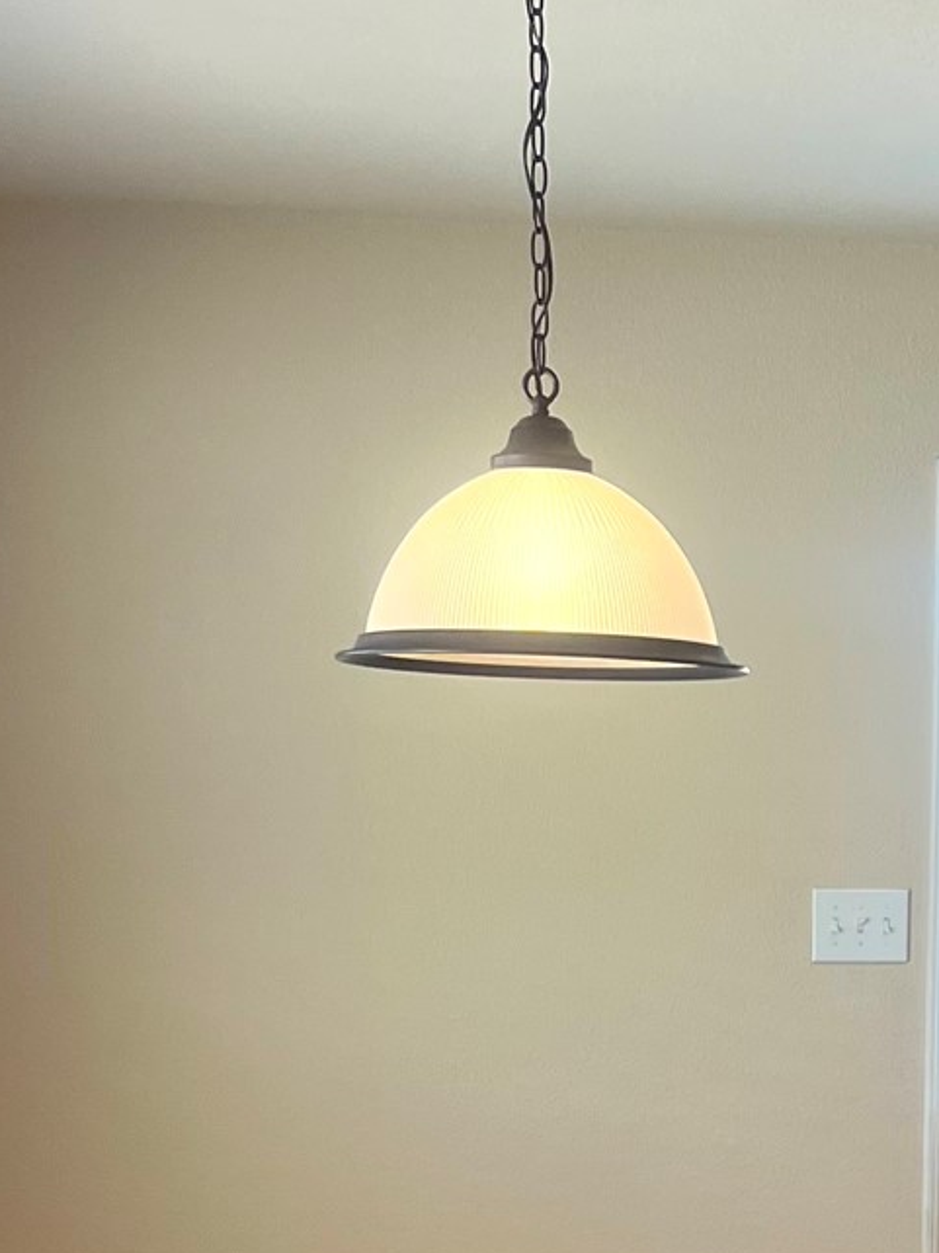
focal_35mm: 83
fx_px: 3004
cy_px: 1622
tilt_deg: -14.5
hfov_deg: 17.5
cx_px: 822
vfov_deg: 21.4
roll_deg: +0.5
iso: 80
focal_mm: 5.7
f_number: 1.5
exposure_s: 1/120
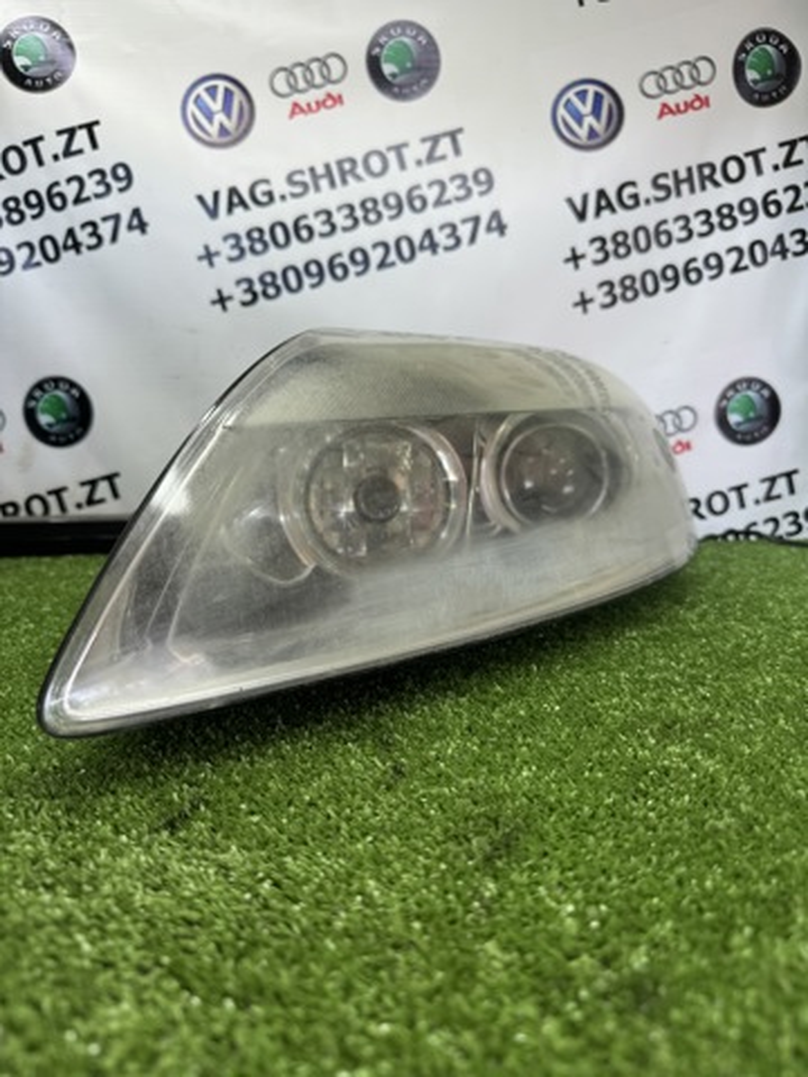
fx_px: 747
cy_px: 538
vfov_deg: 71.6
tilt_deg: -8.1
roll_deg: -0.2
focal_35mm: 24
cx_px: 404
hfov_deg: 56.8
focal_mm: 6.76
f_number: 1.78
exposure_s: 1/174
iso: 64
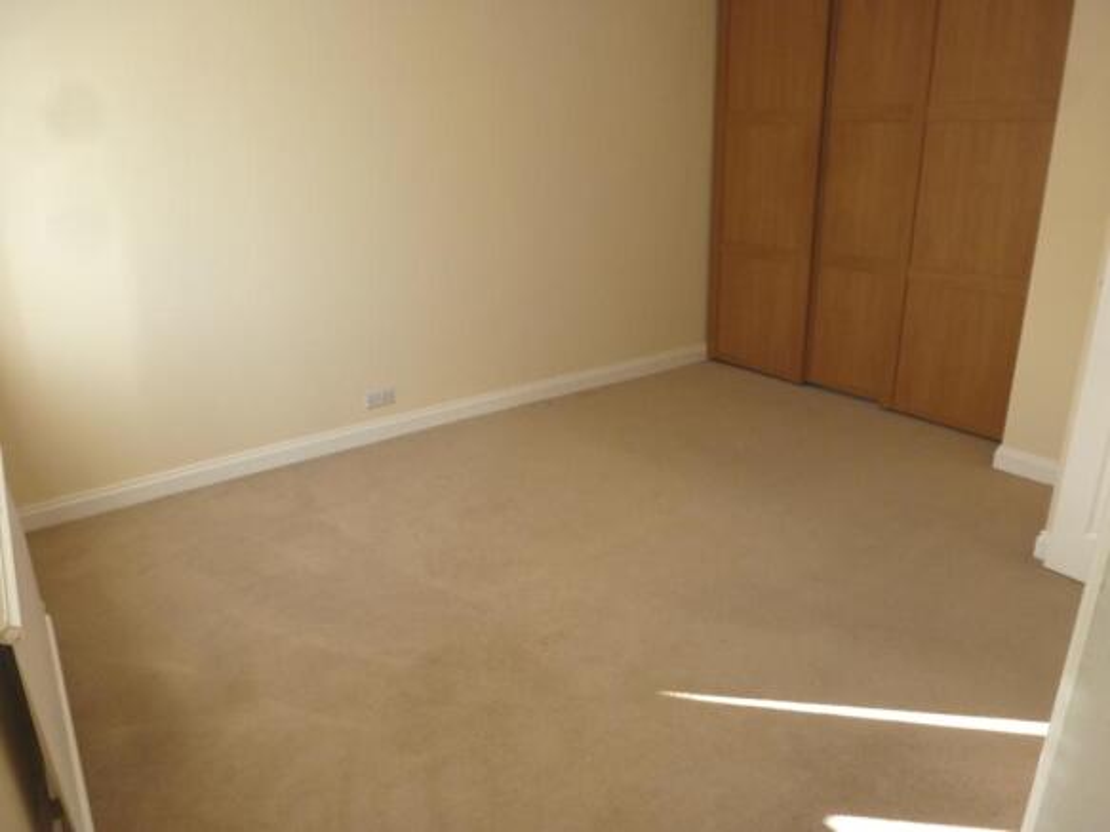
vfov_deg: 56.8
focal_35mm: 24
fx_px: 769
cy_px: 416
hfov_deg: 71.6
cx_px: 555
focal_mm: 4.3
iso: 200
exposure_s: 1/125
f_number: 3.3
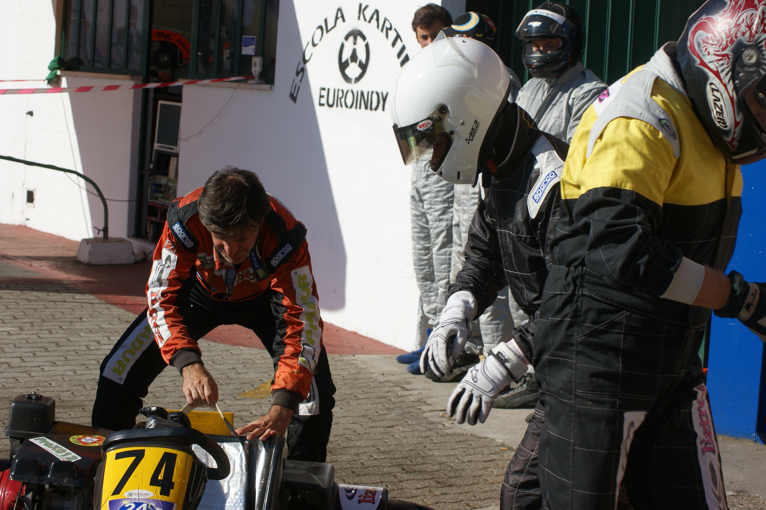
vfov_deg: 16.5
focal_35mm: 82
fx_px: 1754
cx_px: 383
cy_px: 255
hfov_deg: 24.6
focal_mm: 55
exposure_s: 1/400
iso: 100
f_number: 8
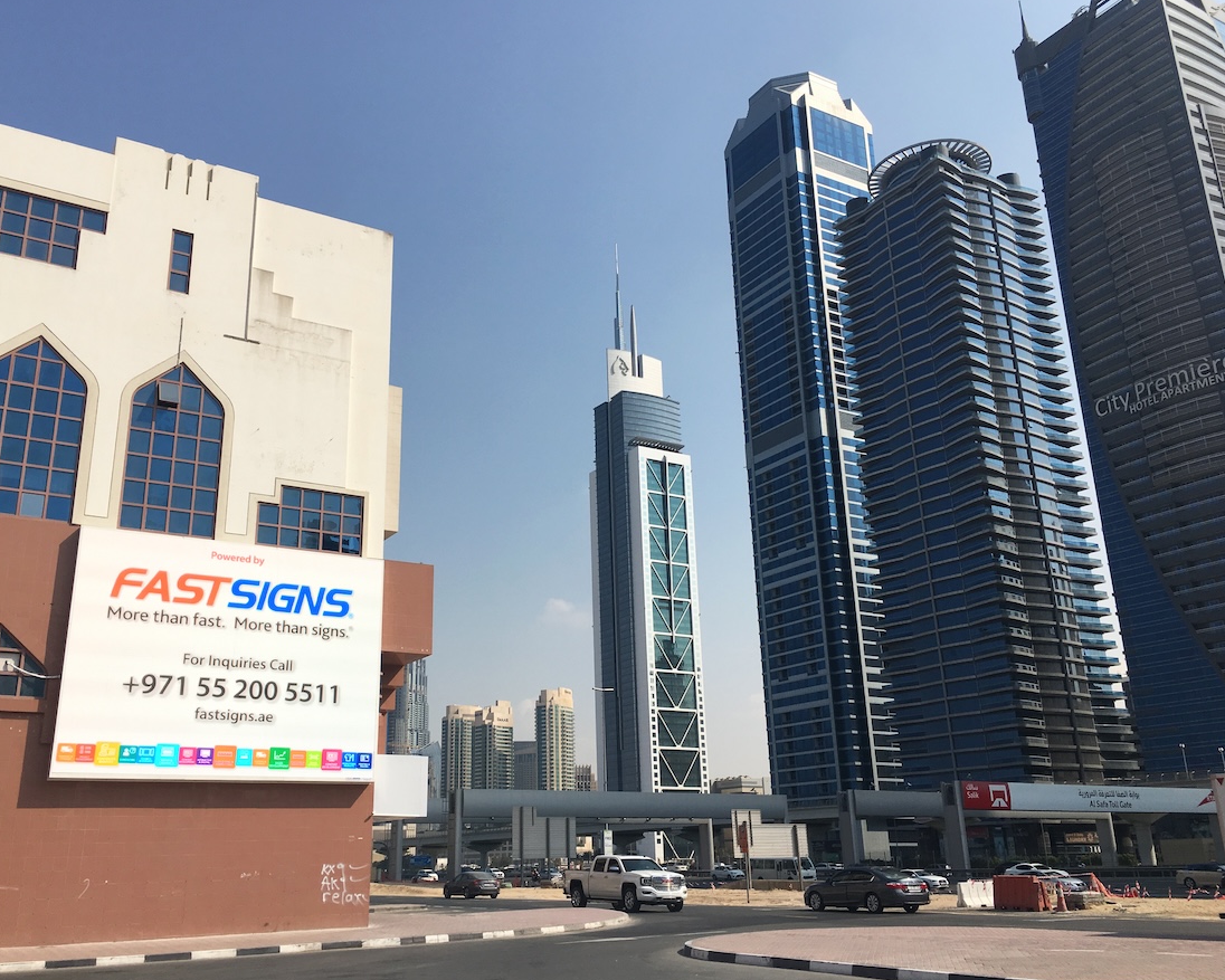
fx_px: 1124
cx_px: 572
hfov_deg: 57.1
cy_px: 488
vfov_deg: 47.1
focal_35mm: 31
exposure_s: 1/2653
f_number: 2.2
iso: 25
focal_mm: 4.15
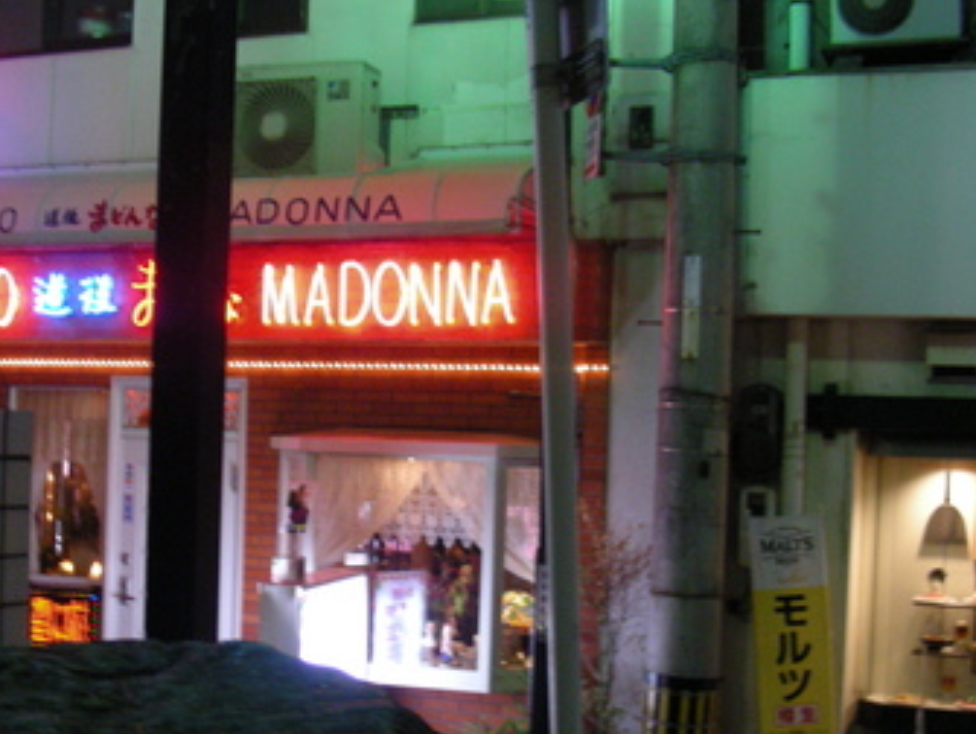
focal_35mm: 55
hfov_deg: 34.7
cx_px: 361
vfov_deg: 26.5
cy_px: 466
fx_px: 1552
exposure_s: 1/8
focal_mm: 6.8
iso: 250
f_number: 3.5
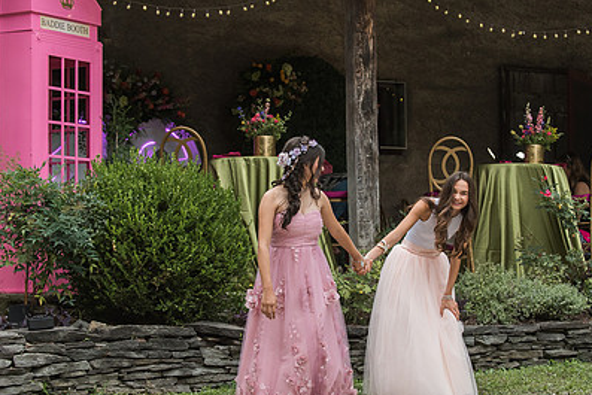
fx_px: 1777
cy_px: 198
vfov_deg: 12.7
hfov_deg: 18.9
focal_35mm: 108
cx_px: 348
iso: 640
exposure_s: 1/1250
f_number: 3.2
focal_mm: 70
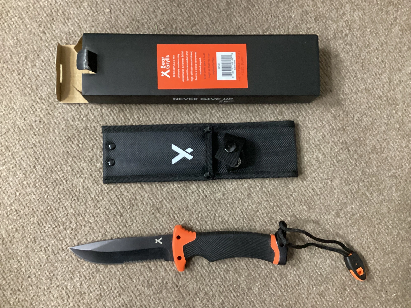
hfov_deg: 58.4
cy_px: 154
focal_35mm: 31
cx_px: 206
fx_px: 368
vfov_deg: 45.4
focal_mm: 3.3
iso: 500
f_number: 2.4
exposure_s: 1/30
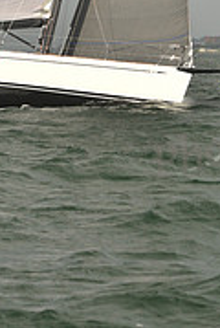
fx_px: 2803
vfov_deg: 6.6
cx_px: 58
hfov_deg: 4.5
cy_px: -123
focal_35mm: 307
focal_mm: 95
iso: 250
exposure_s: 1/640
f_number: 6.3
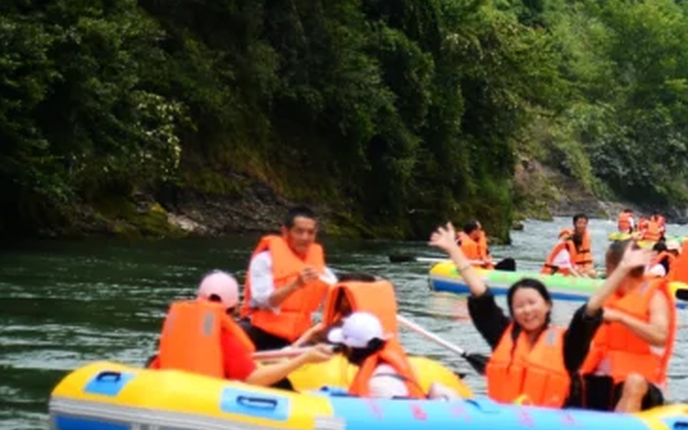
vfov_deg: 5.4
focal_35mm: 243
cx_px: 726
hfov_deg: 8.6
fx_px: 4556
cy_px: -47
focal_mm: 85
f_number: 4
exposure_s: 1/400
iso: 100
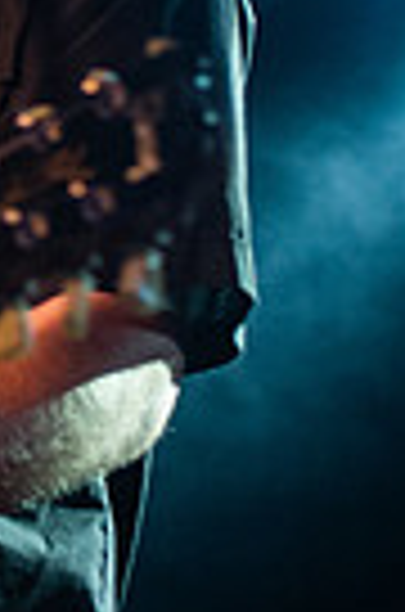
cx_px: -232
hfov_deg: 6.8
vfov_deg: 10.3
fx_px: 3375
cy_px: 63
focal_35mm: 199
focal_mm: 40
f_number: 2.8
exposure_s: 1/30
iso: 800
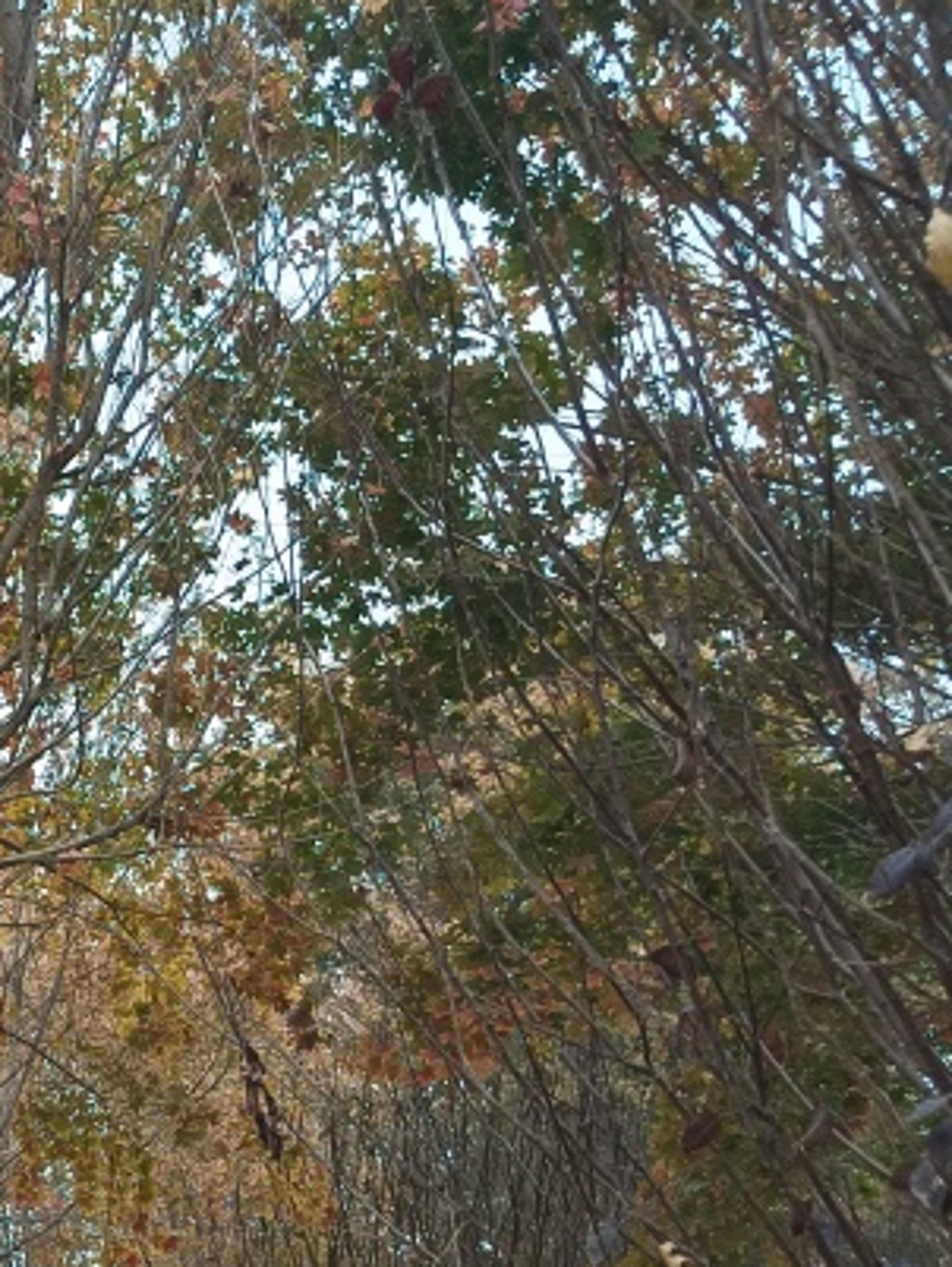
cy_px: 998
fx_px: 2234
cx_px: -240
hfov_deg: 22.0
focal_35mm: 61
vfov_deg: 30.9
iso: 145
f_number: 1.88
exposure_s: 1/100
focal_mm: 5.59
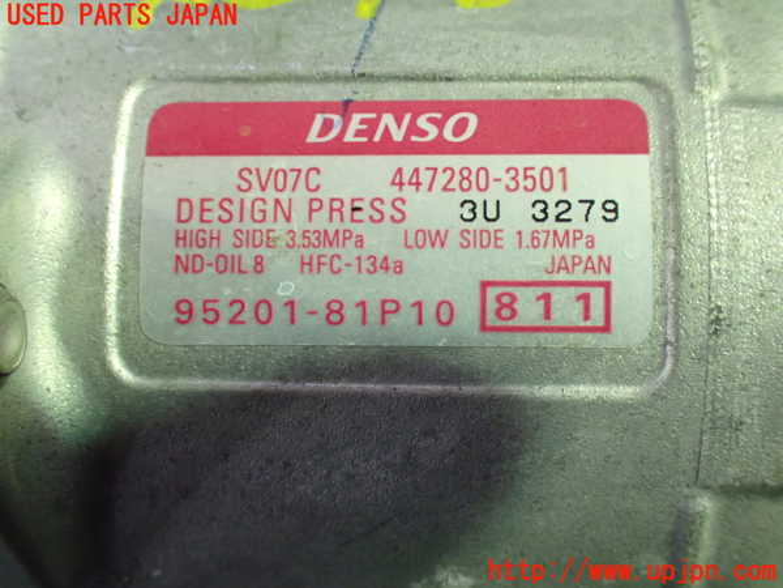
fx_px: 860
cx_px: 392
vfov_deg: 37.7
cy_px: 294
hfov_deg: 49.0
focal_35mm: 38
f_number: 2.7
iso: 1000
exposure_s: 1/40
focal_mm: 6.83
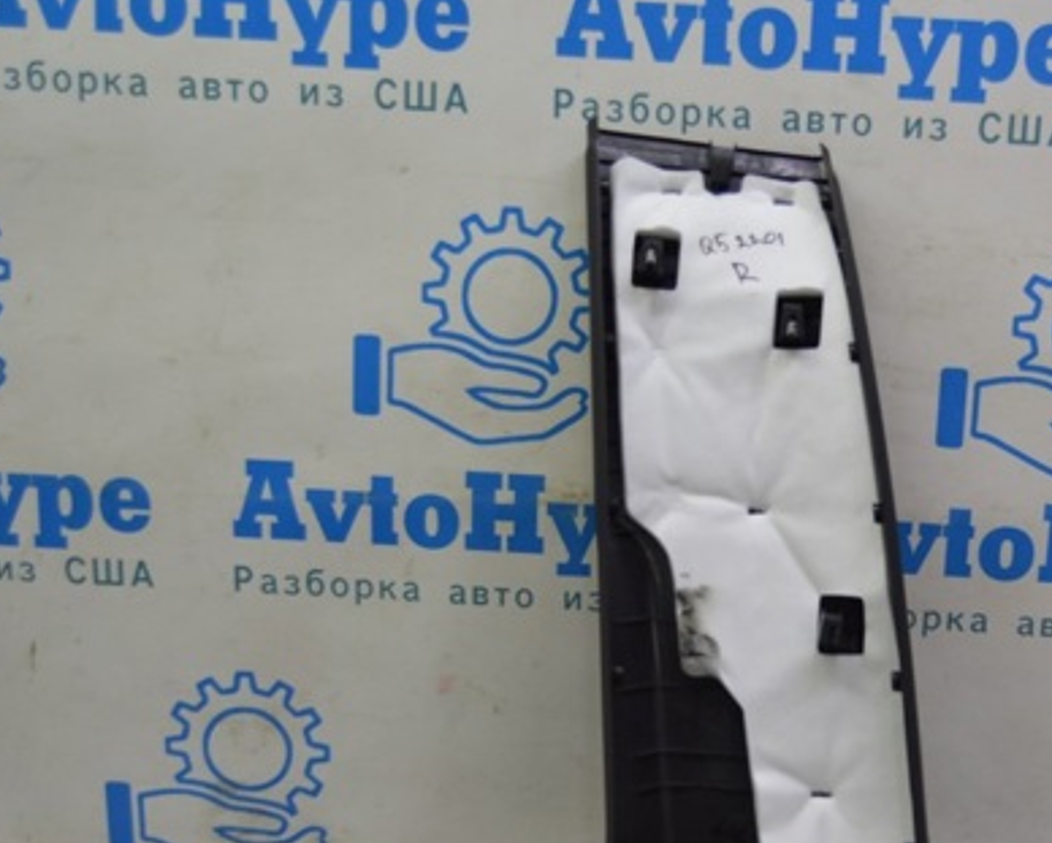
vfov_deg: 29.5
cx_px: 786
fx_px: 1589
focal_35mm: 51
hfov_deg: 35.8
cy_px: 573
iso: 400
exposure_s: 1/60
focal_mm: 22
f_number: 4
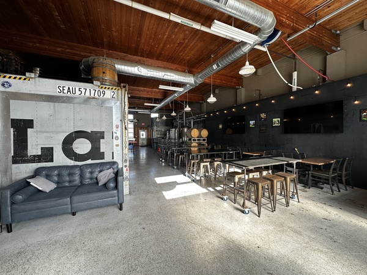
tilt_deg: -1.7
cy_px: 138
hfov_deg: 102.1
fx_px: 148
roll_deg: +0.5
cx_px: 184
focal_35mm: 14
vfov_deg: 85.7
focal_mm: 2.22
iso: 64
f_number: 2.2
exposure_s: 1/99
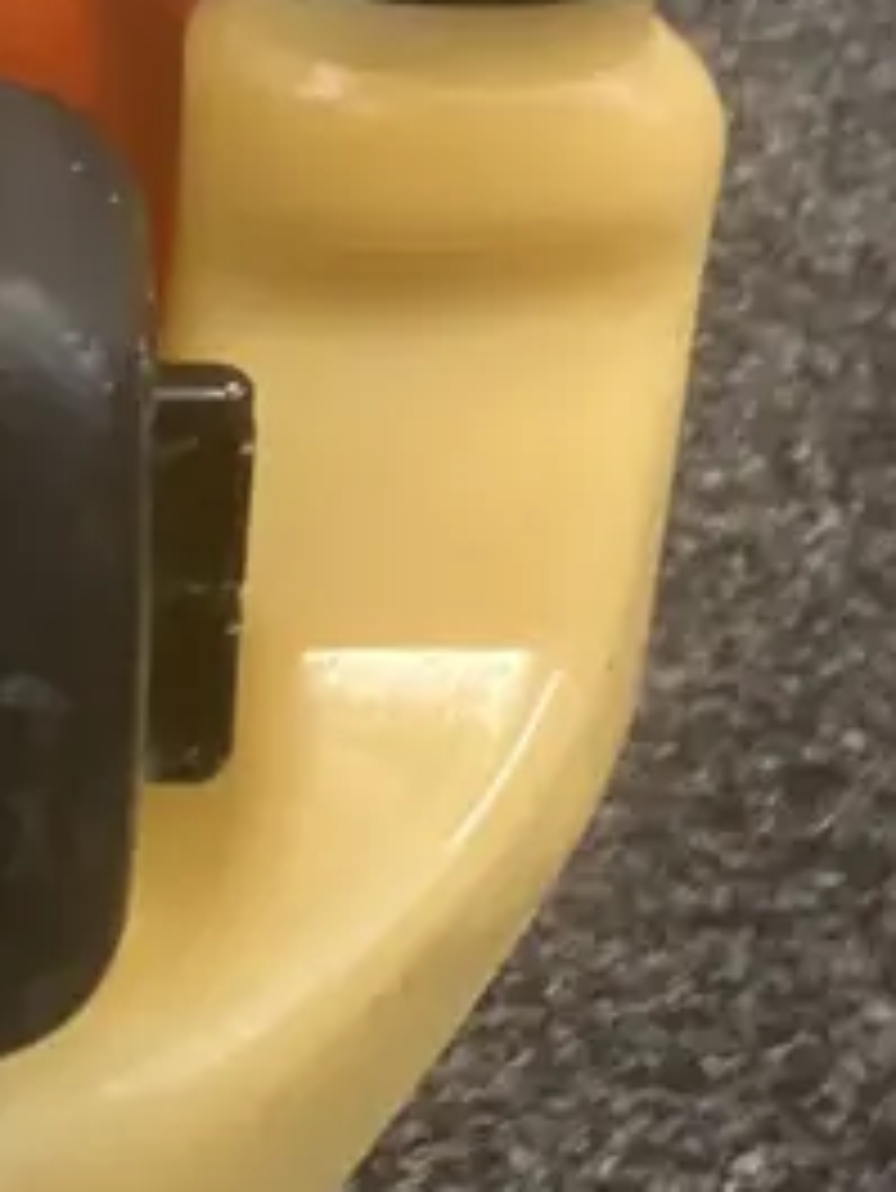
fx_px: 3724
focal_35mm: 108
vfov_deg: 18.2
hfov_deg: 12.6
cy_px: 418
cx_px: -684
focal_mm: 3.99
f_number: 1.8
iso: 320
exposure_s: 1/33
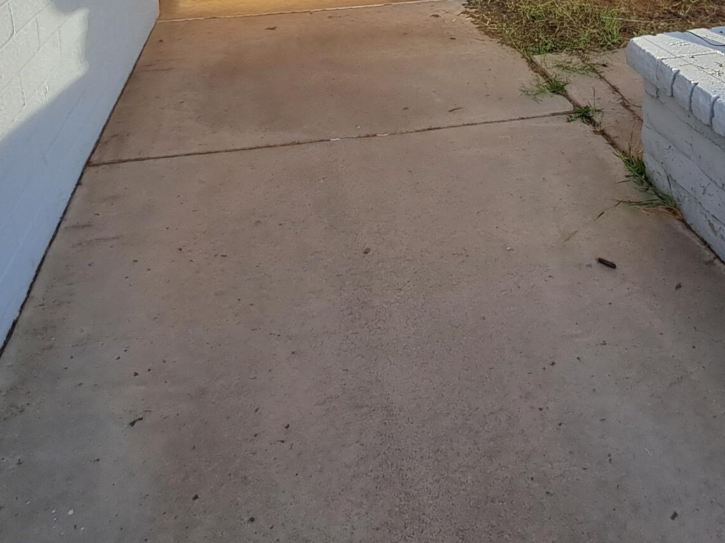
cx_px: 449
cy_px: -35
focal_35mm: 34
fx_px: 712
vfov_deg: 36.3
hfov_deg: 53.4
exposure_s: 1/552
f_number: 2.2
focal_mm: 1.74
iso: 50
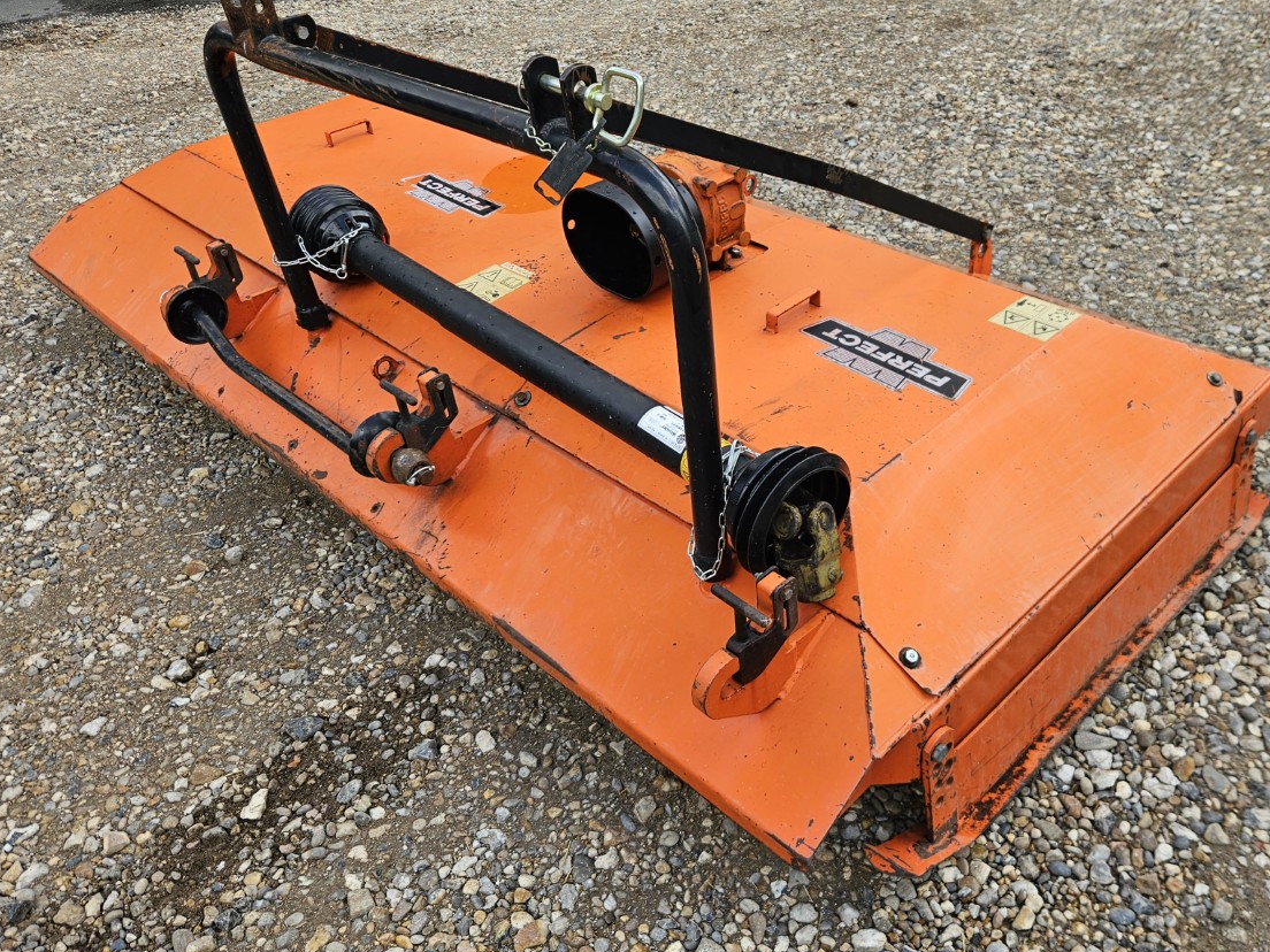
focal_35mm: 30
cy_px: 465
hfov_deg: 59.8
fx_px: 1101
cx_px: 718
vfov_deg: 46.8
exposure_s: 1/397
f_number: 1.8
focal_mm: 5.4
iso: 25
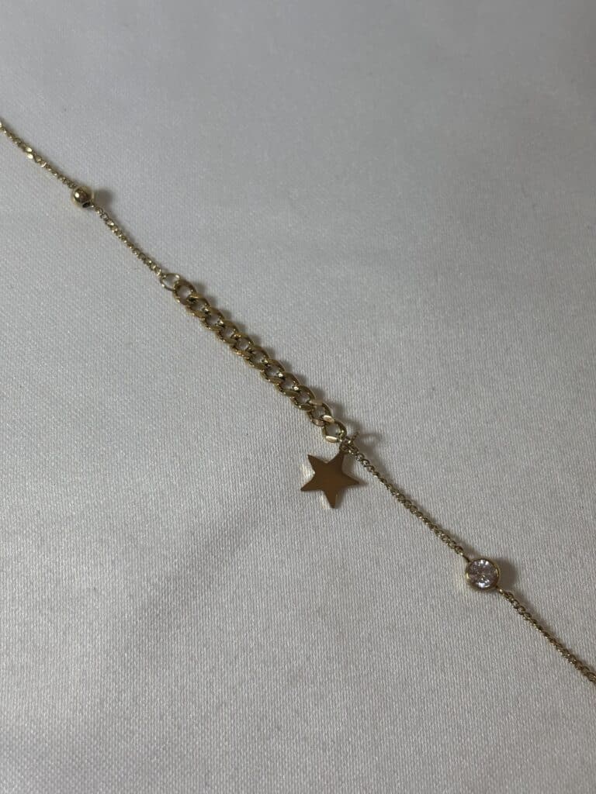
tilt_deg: -70.5
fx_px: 1194
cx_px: 298
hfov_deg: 28.0
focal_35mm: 52
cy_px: 397
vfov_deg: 36.8
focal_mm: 5.96
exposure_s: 1/205
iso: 32
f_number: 1.6
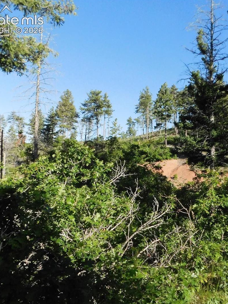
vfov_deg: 58.4
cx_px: 170
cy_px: 152
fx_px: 272
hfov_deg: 44.0
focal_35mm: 31
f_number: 6
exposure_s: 1/1500
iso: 800
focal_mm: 4
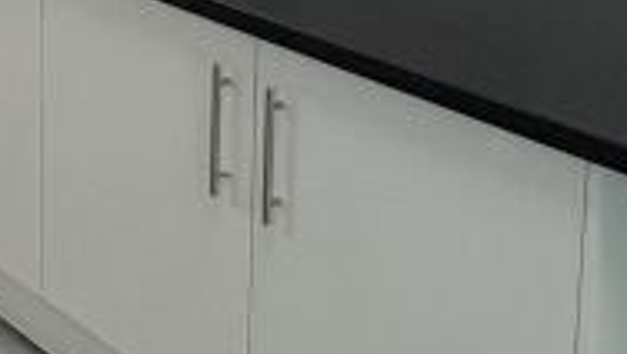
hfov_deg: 19.9
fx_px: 1381
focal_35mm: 83
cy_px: -247
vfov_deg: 13.4
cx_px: -447
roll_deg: +3.9
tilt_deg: -5.8
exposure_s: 1/100
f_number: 2.2
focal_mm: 2.22
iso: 100
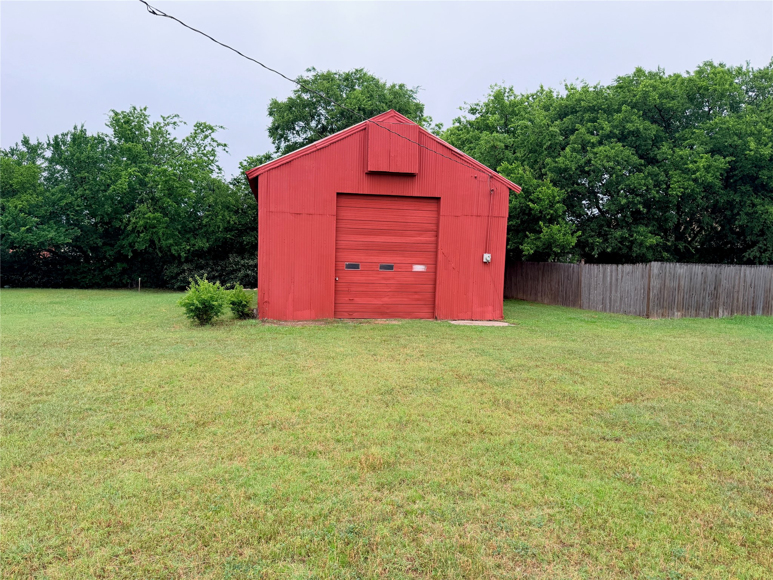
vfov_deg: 56.8
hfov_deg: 71.6
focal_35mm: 24
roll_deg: -2.5
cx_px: 386
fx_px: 536
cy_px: 290
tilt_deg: -3.5
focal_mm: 6.76
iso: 80
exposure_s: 1/184
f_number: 1.78
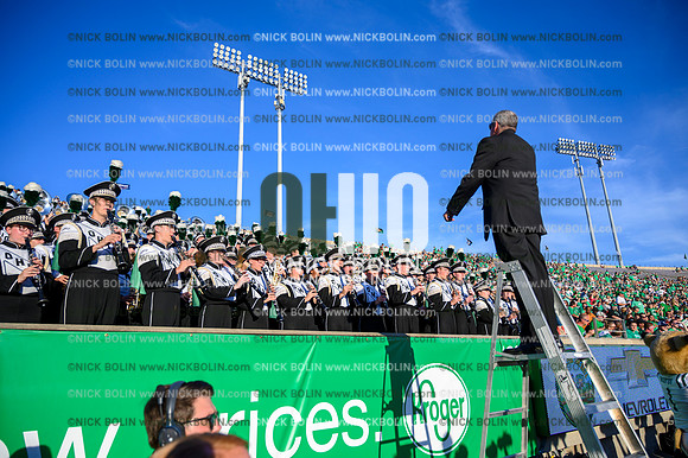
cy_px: 229
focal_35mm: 24
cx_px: 344
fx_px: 458
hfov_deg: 73.8
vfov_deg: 53.1
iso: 125
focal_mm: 24
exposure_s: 1/1000
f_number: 4
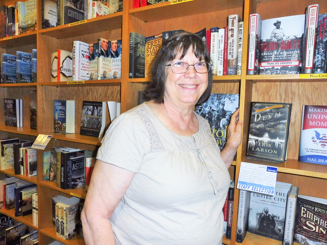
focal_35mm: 24
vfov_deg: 56.8
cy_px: 122
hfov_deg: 71.6
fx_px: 227
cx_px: 164
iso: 200
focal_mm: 4.3
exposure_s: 1/60
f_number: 4
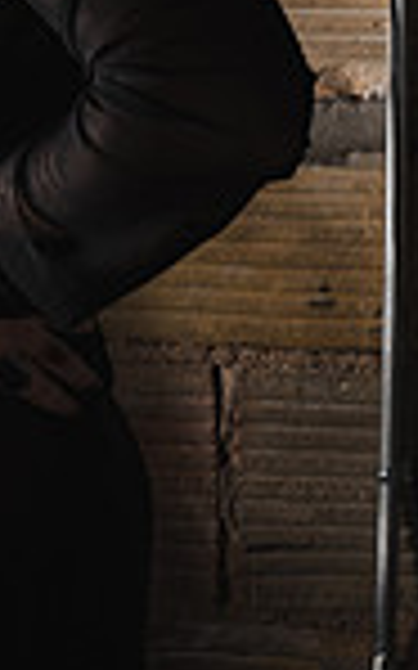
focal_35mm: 154
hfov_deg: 8.4
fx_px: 2810
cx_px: -160
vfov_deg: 13.2
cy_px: -166
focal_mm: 50
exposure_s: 1/160
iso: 80
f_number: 7.1
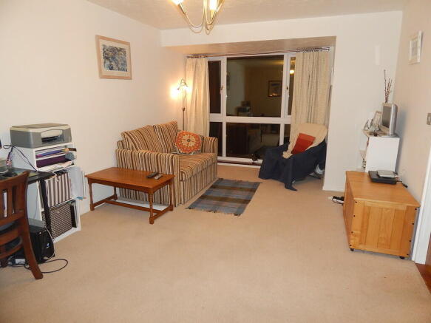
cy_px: 162
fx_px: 286
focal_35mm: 23
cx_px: 216
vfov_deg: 58.9
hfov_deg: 73.9
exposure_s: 1/30
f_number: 3
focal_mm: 4
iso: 200
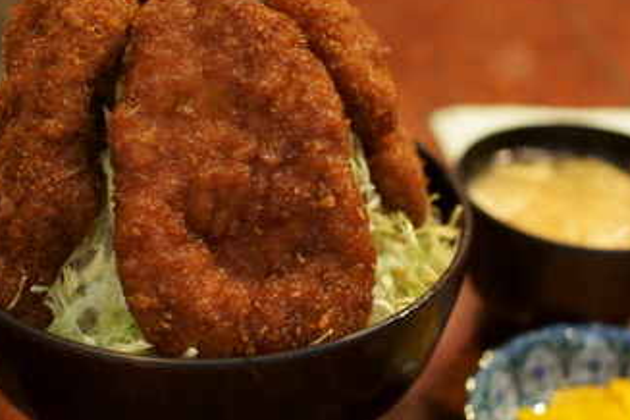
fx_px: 1155
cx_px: 310
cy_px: 235
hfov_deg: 30.5
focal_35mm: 66
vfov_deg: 20.6
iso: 1600
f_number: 2.8
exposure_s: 1/50
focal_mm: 30
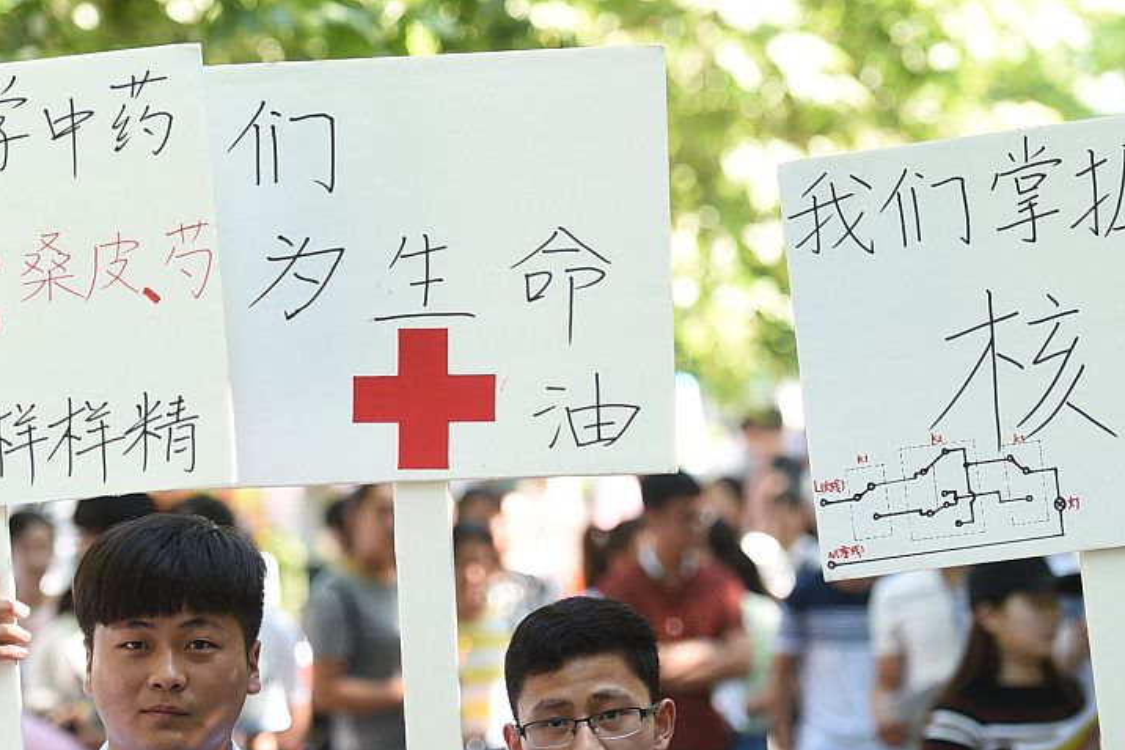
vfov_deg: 8.0
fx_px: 5342
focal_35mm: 171
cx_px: 486
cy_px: 526
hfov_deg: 12.0
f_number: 2.8
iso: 1100
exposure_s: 1/800
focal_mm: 102
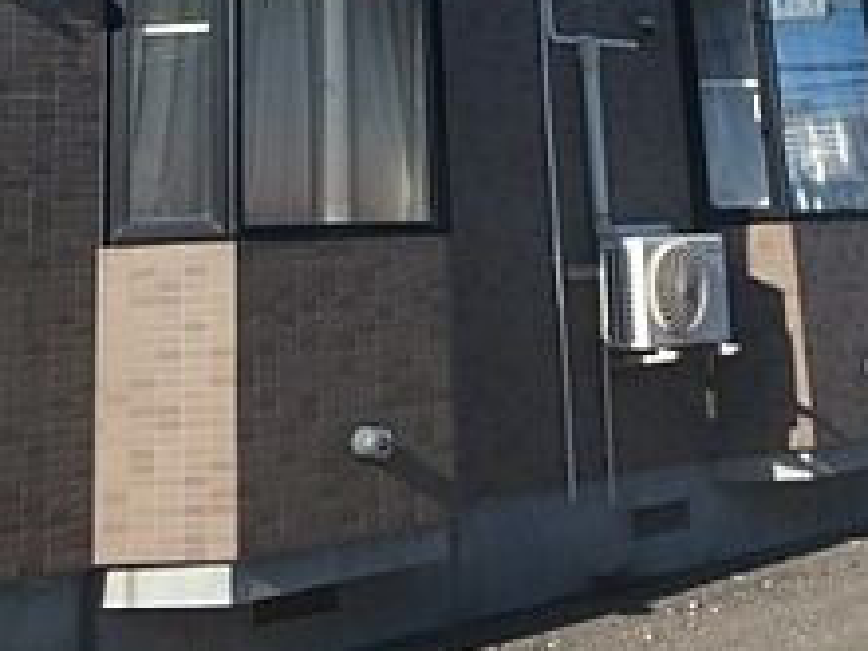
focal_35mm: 61
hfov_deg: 31.7
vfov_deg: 21.8
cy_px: -181
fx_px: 1530
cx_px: 438
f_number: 6
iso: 125
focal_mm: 3.7
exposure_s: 1/400
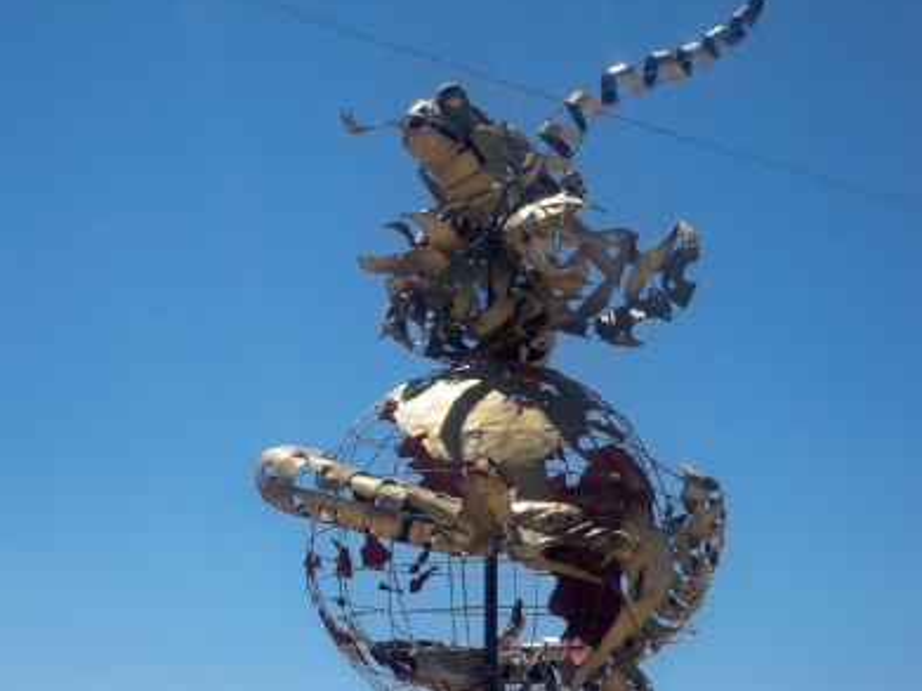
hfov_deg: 22.5
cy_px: 340
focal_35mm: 87
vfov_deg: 17.0
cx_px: 469
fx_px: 2317
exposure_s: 1/400
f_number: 5.1
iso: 64
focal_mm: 15.1
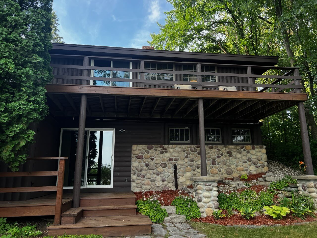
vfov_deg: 53.1
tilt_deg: +12.8
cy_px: 119
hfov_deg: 67.3
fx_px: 238
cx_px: 158
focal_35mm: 26
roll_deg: +1.2
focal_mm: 5.7
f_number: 1.5
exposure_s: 1/575
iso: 50
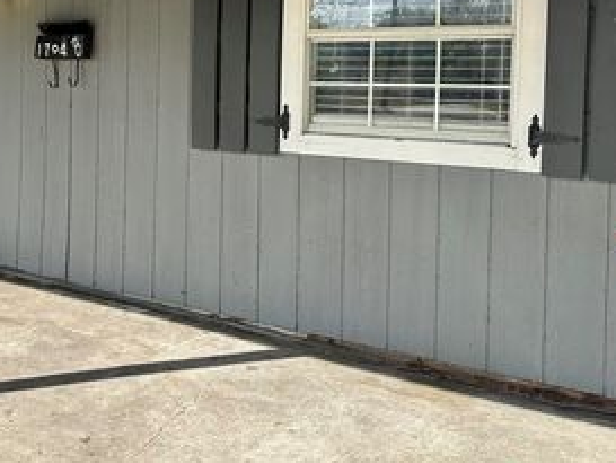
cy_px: 98
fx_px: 783
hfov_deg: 40.5
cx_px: 95
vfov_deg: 32.1
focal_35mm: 44
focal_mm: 6.86
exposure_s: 1/1587
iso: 80
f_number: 1.78
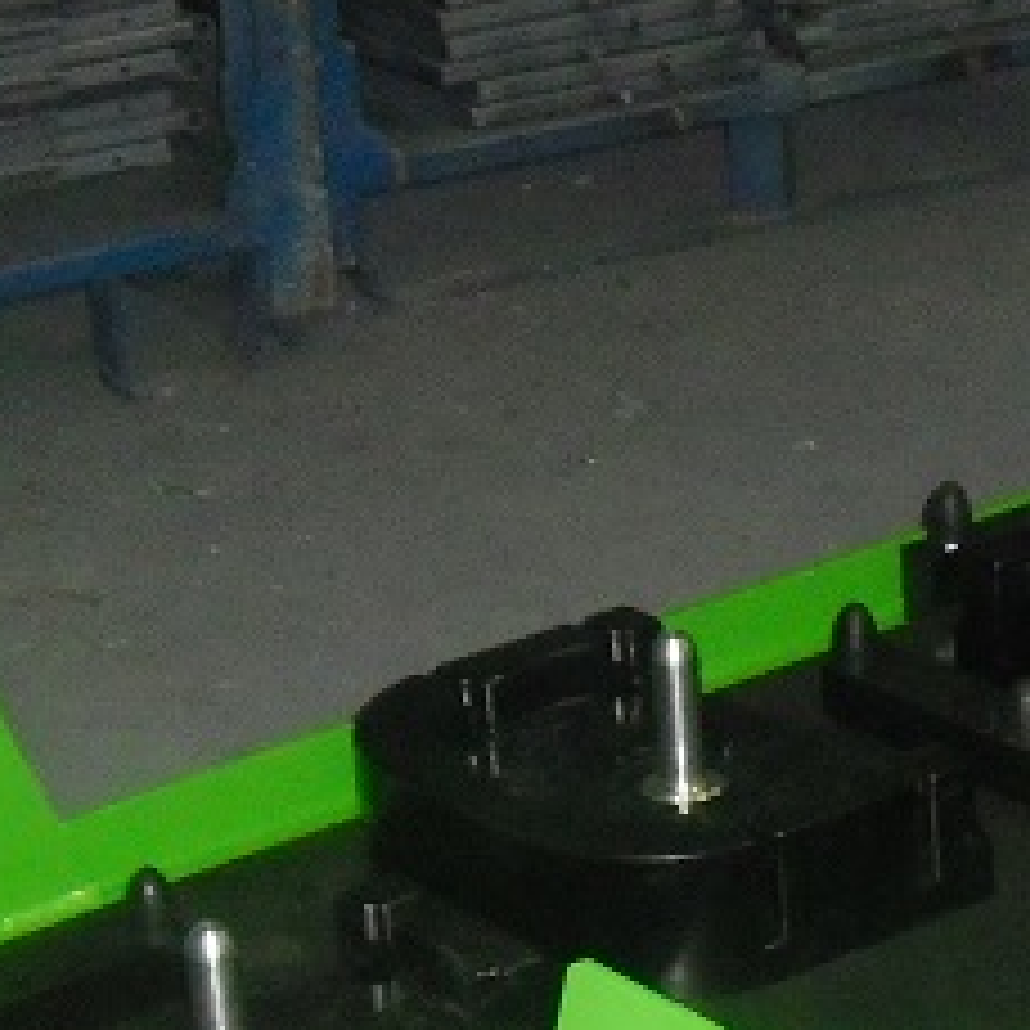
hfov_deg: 11.8
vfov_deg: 12.2
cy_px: 873
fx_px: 4780
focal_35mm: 142
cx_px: 1498
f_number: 3.1
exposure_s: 1/60
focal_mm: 6.3
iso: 400
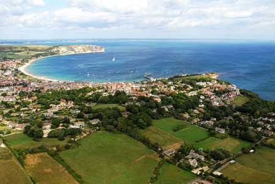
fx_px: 252
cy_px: 92
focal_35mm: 33
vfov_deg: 40.1
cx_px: 138
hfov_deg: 57.2
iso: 160
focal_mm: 22
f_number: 9
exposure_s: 1/320
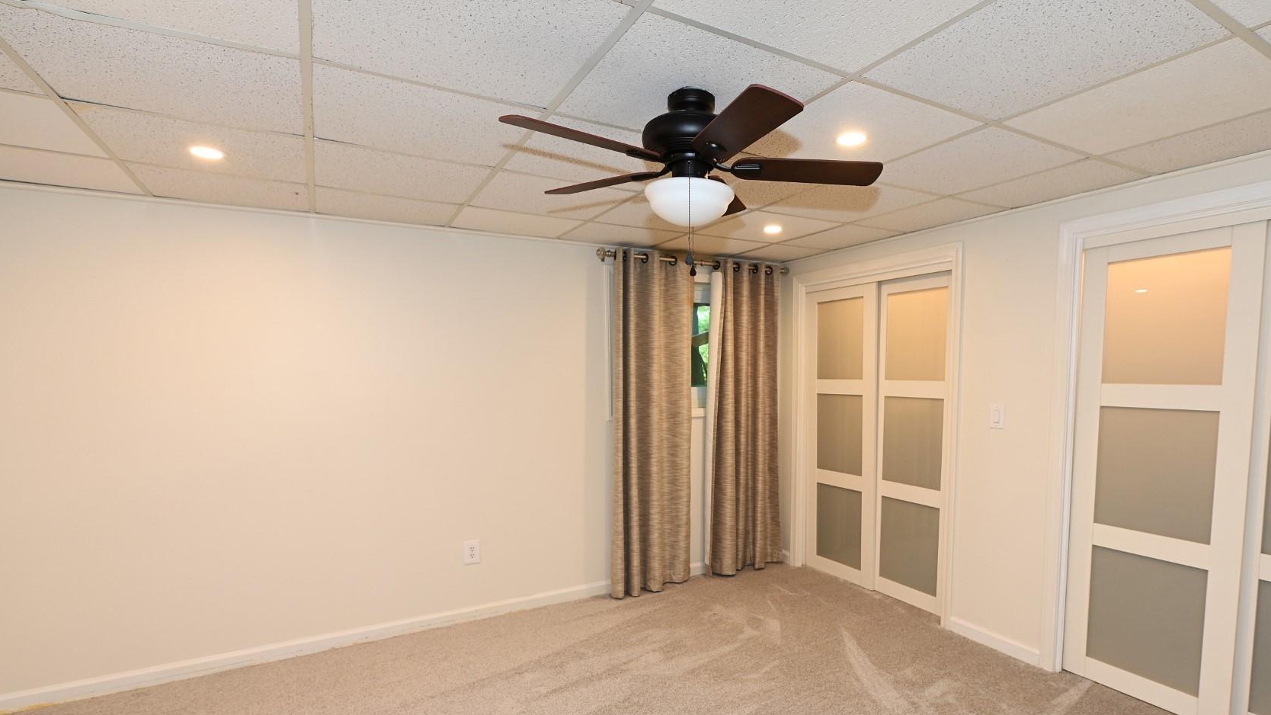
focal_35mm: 18
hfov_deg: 92.5
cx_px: 687
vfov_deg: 60.6
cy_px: 420
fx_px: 607
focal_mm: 14
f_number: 4
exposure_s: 1/60
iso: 560
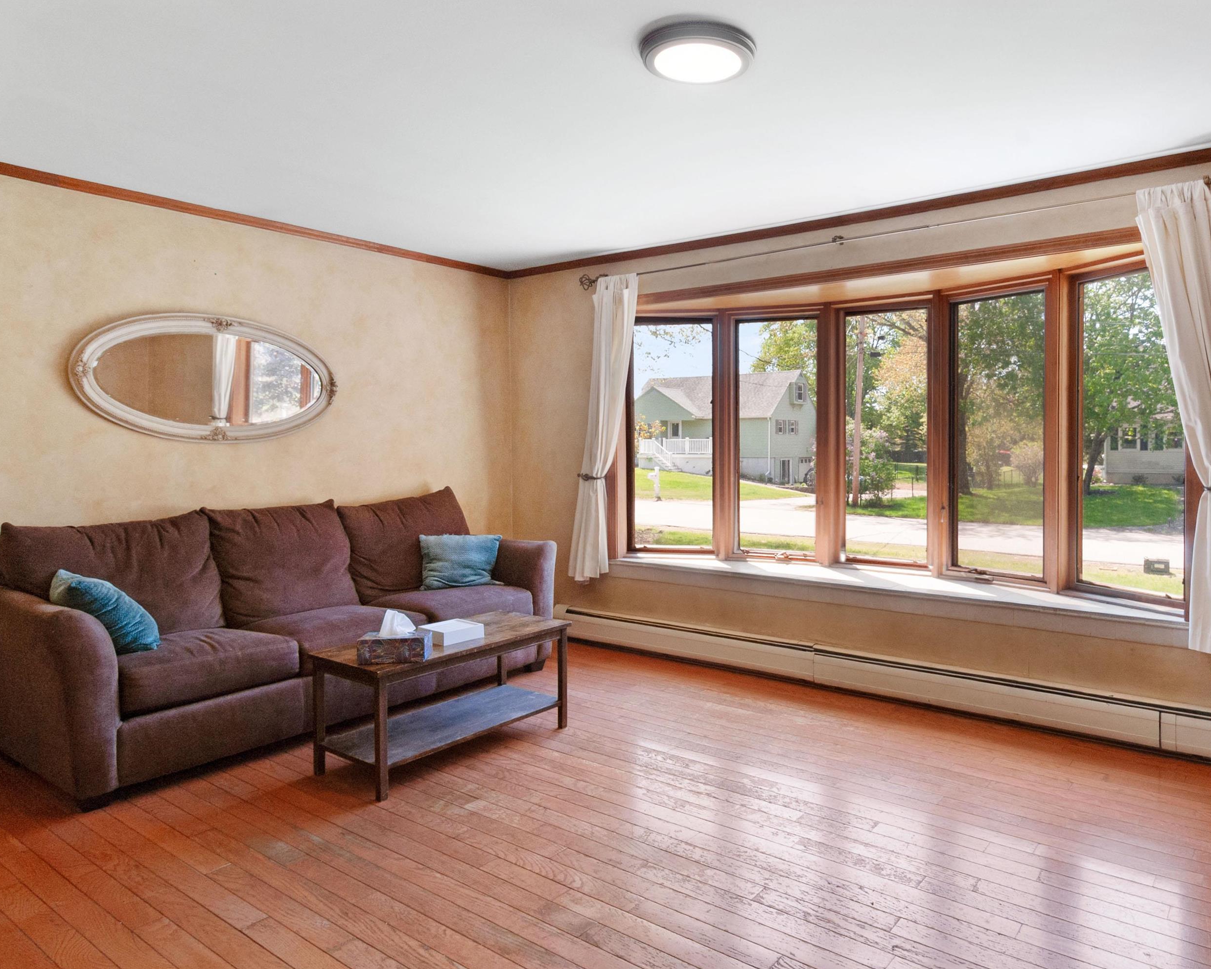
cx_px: 731
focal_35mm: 21
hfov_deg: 76.7
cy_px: 480
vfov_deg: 65.5
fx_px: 753
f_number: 11
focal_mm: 12
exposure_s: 1/15
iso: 200
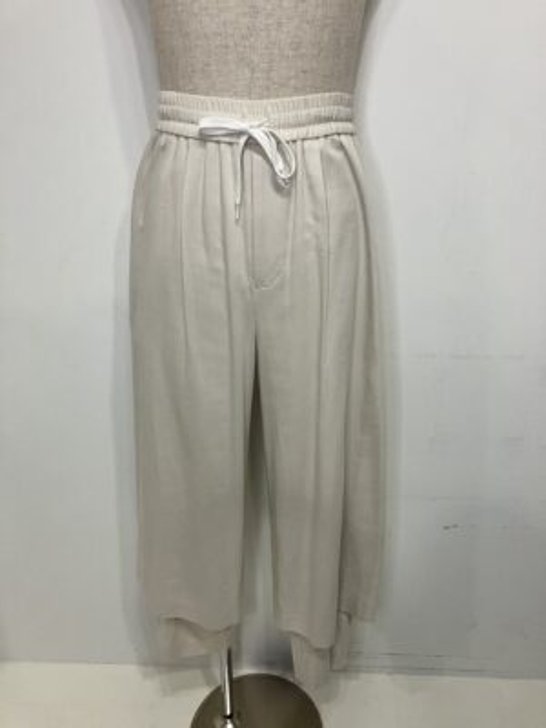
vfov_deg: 63.4
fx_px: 589
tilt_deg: -23.3
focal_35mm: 28
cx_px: 273
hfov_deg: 49.7
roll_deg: +0.1
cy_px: 364
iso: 64
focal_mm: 3.99
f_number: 1.8
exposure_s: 1/50
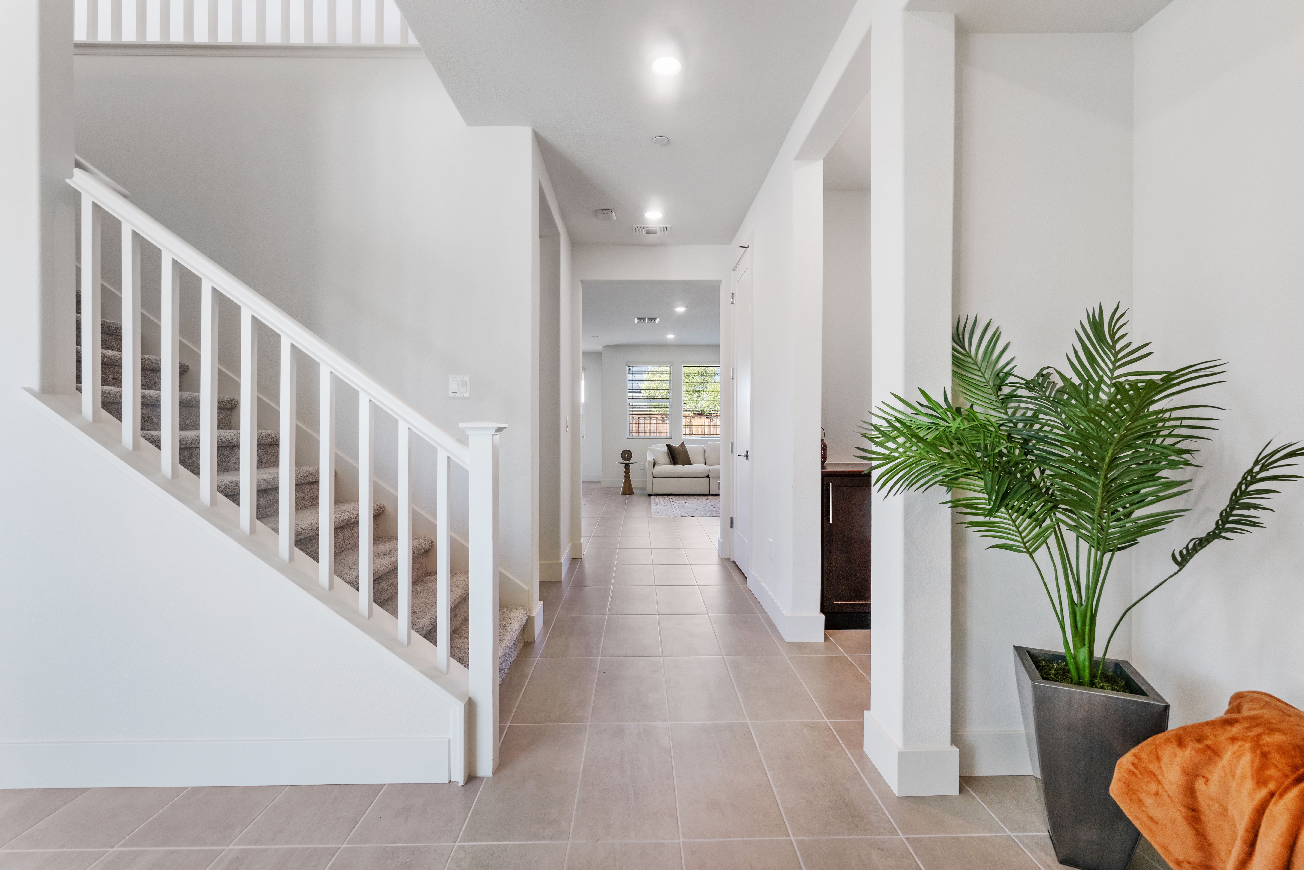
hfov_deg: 100.4
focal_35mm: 15
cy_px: 435
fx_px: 543
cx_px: 652
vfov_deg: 77.3
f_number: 9
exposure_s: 1/25
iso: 400
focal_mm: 15
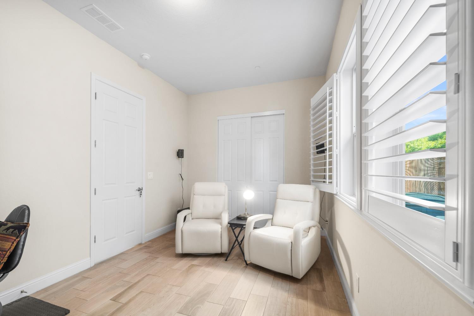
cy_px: 158
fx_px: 184
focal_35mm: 14
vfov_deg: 81.2
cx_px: 237
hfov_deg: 104.3
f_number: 8
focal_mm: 14
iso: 1250
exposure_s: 1/40
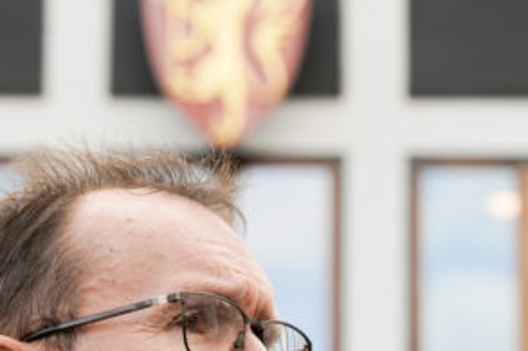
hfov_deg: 8.0
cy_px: 223
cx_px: 241
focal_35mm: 258
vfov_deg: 5.3
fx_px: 3782
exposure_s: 1/100
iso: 100
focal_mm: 105
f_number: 6.3
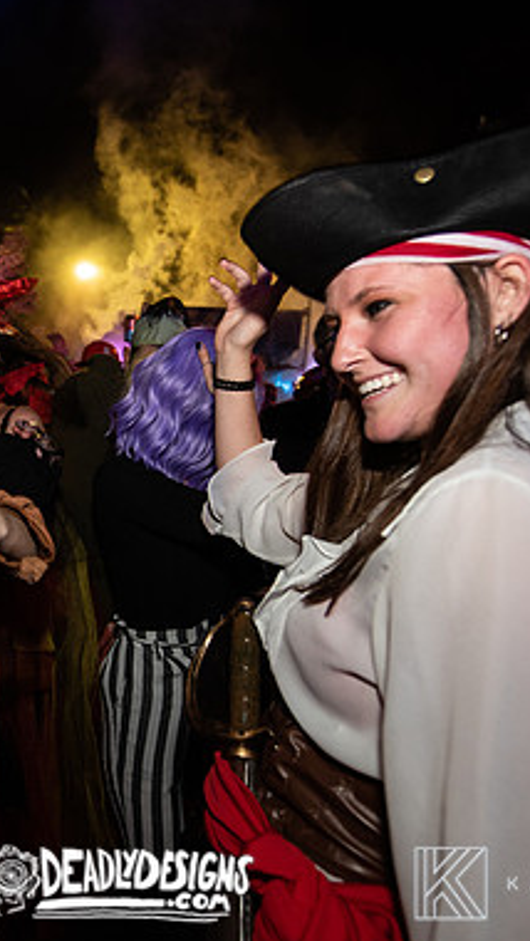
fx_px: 599
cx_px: 30
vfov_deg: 76.3
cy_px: 467
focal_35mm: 24
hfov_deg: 42.7
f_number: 3.5
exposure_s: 1/60
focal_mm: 15
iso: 2000
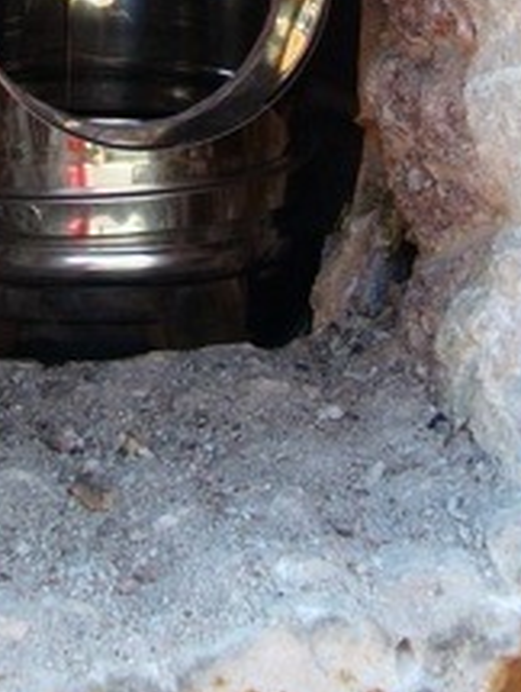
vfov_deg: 23.6
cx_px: 222
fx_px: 1561
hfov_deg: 18.9
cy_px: -42
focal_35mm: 78
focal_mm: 5.8
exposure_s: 1/100
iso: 80
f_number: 2.8
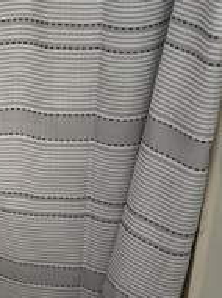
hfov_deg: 16.1
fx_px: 694
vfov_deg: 24.1
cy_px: 136
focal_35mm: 81
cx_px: -141
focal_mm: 6.76
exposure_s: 1/20
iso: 1600
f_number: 1.78
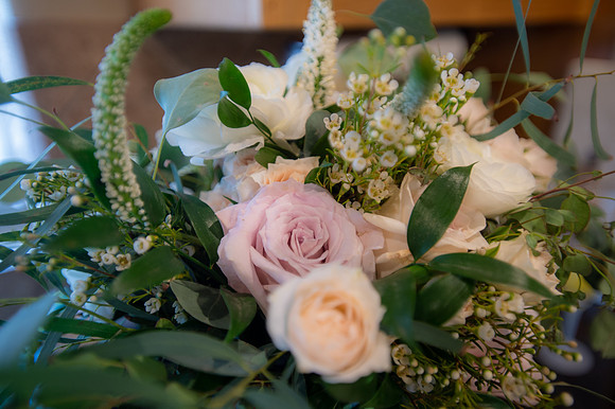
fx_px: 512
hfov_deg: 62.0
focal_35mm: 30
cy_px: 204
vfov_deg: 43.6
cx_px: 308
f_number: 2.8
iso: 500
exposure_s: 1/40
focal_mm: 30
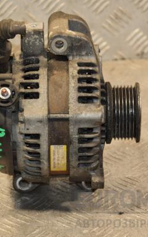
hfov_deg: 8.1
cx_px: 63
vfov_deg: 12.9
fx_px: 1044
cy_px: 119
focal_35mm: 162
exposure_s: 1/125
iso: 800
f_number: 5.3
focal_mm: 70
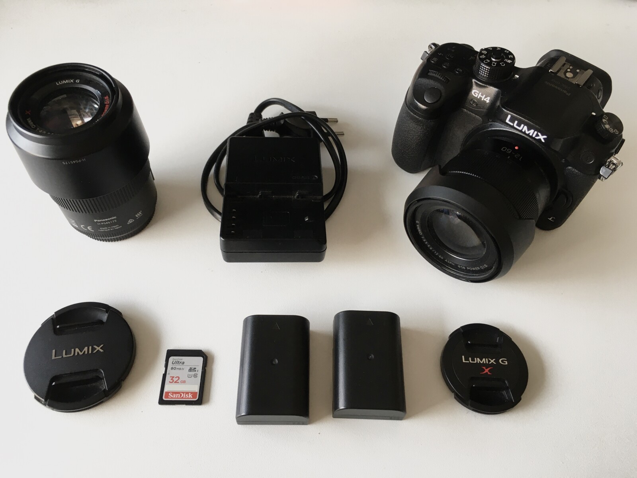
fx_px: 534
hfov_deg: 61.7
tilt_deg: -57.9
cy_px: 239
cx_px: 318
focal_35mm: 29
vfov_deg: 48.2
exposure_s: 1/33
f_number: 2.2
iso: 32
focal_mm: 4.15
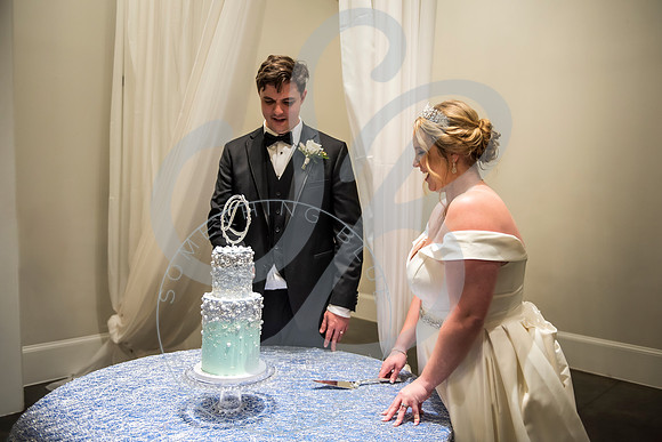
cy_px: 221
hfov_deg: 63.6
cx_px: 331
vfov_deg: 45.0
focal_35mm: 29
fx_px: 533
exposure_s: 1/125
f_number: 2.8
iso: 640
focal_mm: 29
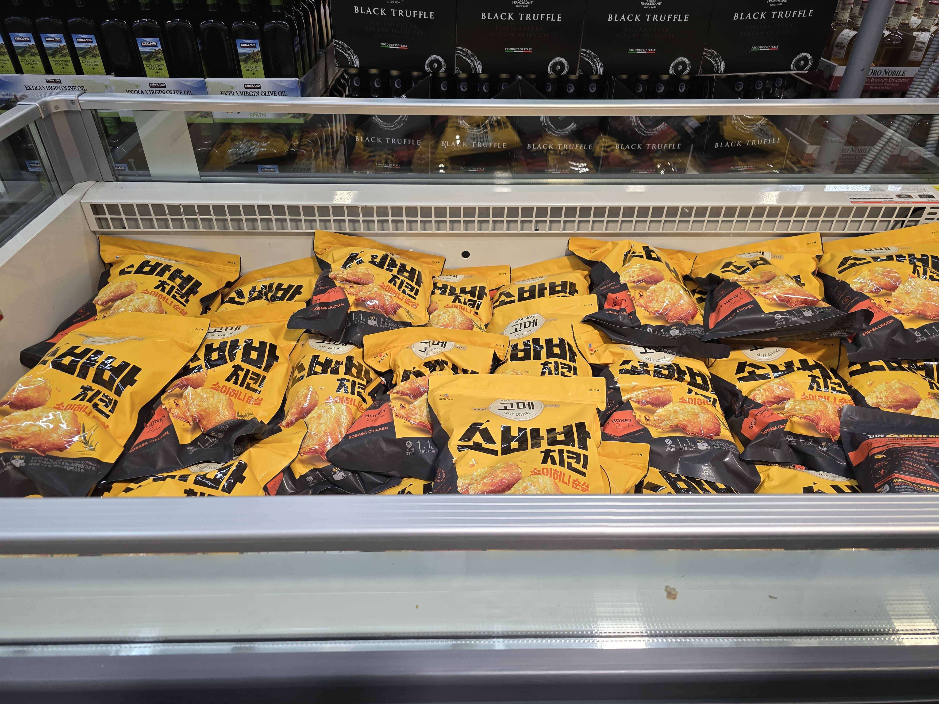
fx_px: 624
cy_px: 352
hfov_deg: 73.9
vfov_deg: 58.9
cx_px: 470
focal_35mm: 23
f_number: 1.7
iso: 100
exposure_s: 1/120
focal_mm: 6.3
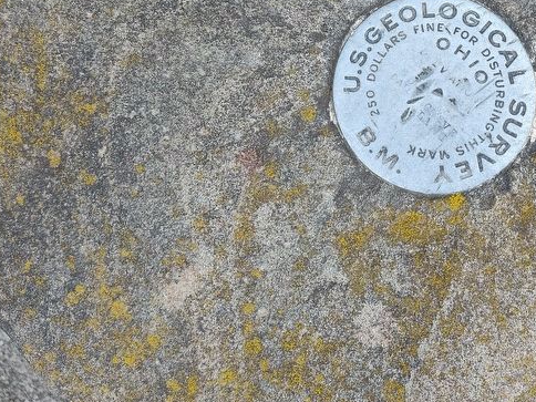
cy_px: 74
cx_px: 344
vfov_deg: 36.3
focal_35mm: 38
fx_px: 588
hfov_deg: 48.4
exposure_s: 1/200
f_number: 1.8
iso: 152
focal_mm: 5.56
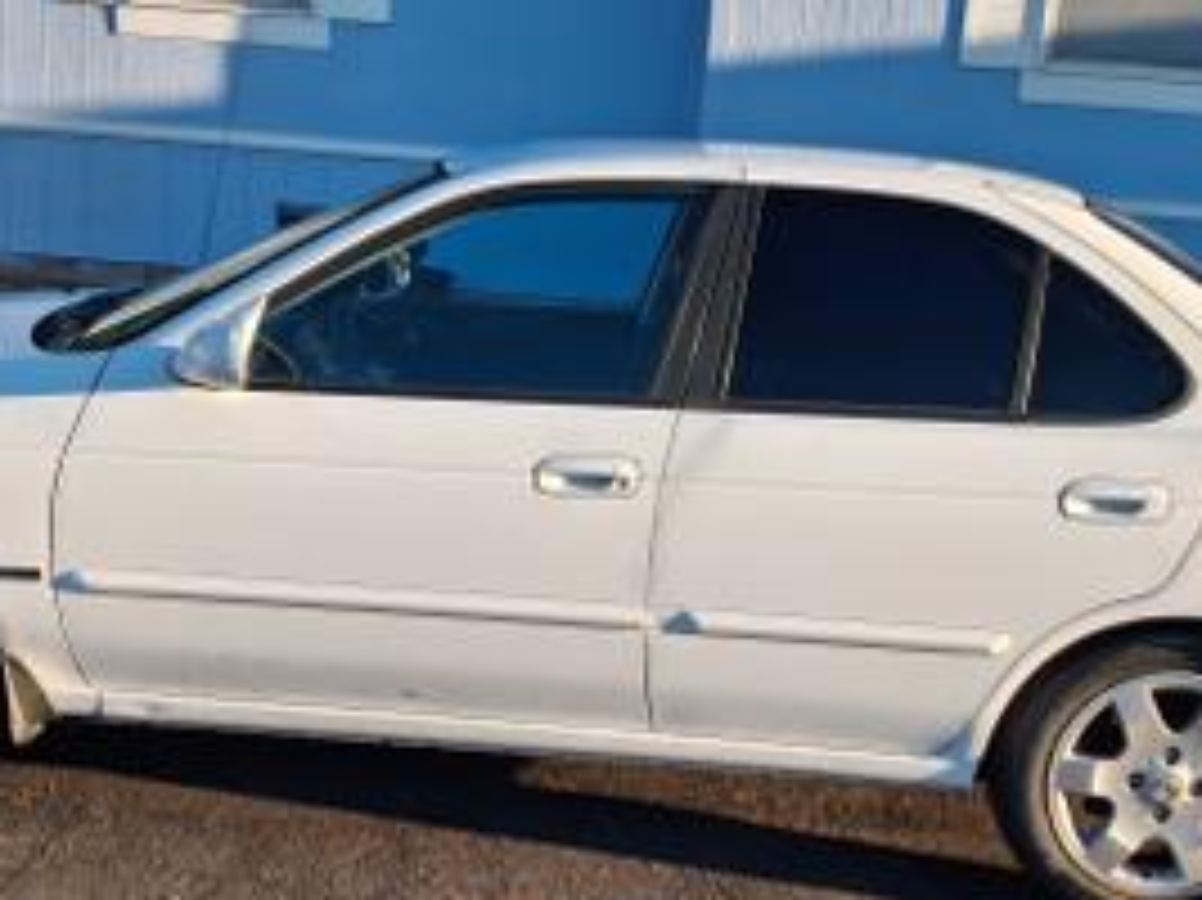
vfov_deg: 28.5
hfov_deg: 37.4
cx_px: 522
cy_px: 526
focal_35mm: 51
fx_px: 1770
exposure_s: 1/226
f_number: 1.8
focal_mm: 4
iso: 25
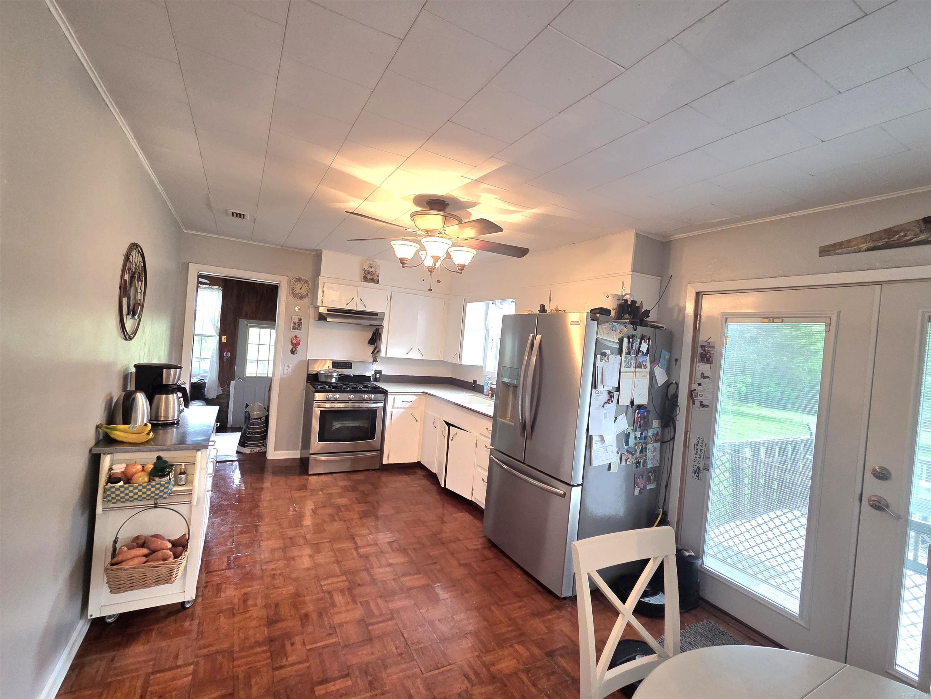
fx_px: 350
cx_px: 466
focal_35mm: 13
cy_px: 350
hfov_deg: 106.2
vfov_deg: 89.9
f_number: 2.2
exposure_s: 1/60.2
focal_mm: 2.2
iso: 200
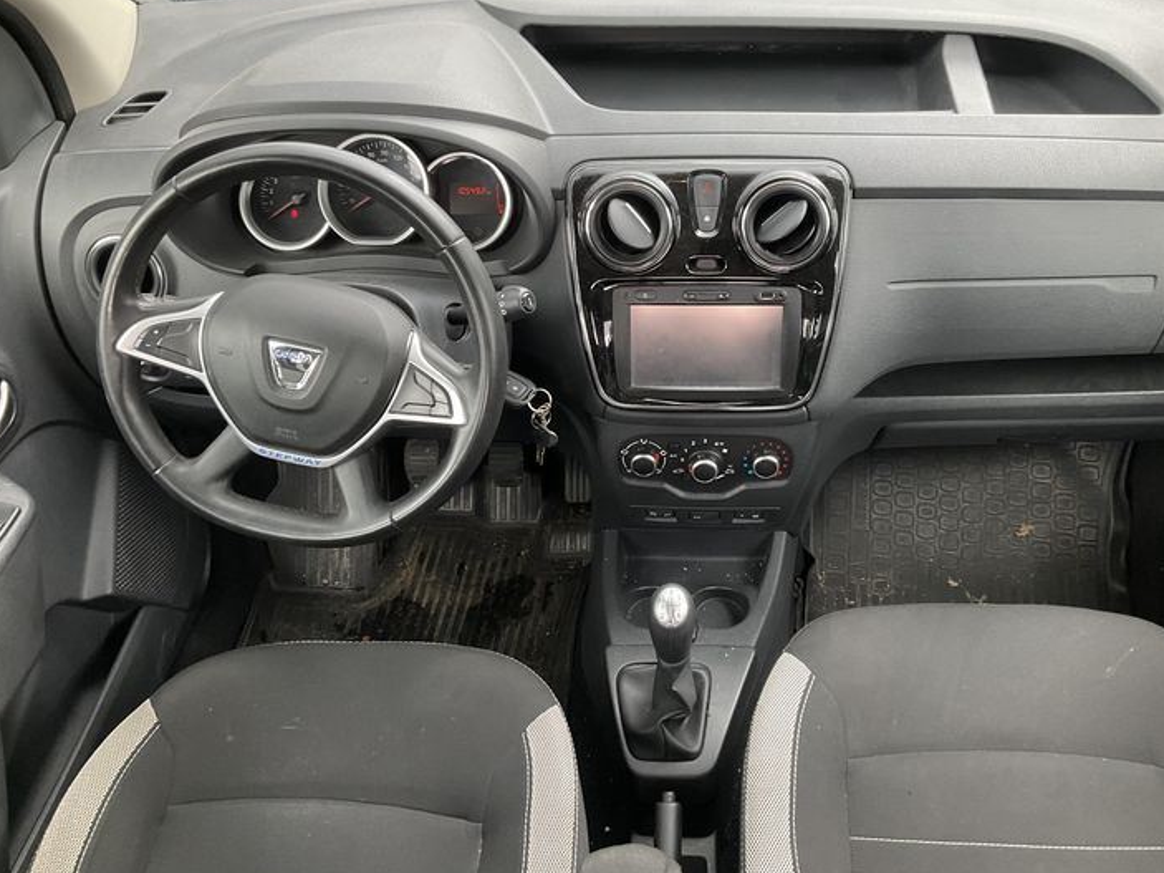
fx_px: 1109
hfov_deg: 55.2
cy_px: 406
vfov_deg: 42.9
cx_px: 652
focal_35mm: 33
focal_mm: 3
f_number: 1.8
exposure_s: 1/97
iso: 64
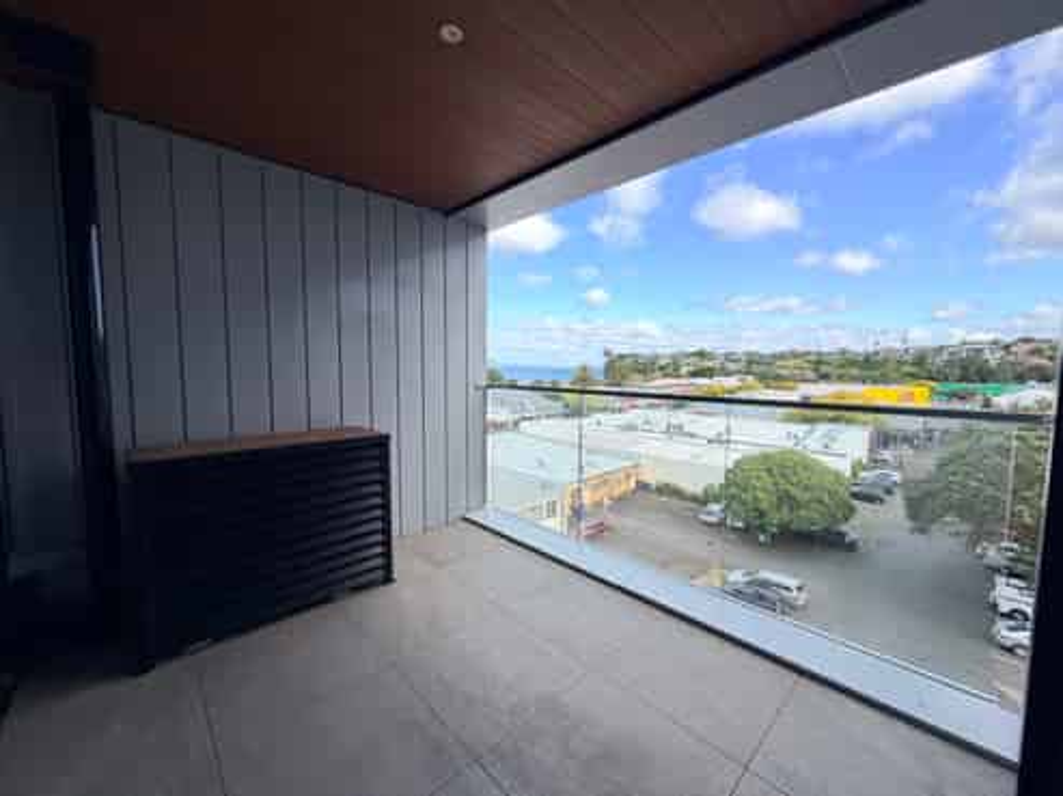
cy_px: 398
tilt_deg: -4.3
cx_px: 532
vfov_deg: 85.6
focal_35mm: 14
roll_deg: -0.7
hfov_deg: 102.1
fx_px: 430
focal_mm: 2.22
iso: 40
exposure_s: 1/527
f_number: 2.2
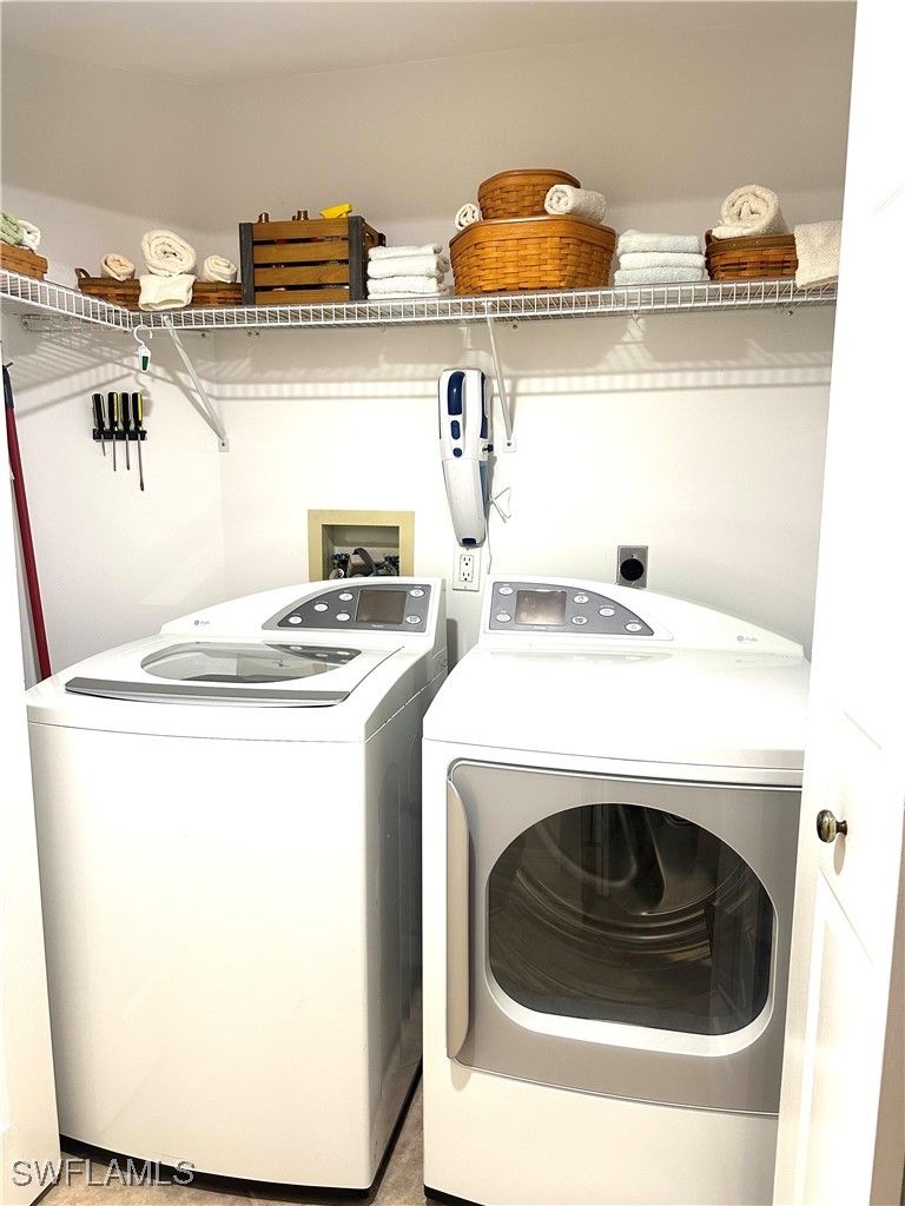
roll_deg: -1.2
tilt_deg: -9.4
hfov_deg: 56.8
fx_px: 837
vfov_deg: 71.6
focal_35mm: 24
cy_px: 603
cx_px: 452
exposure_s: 1/60
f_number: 1.78
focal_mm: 6.86
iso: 200
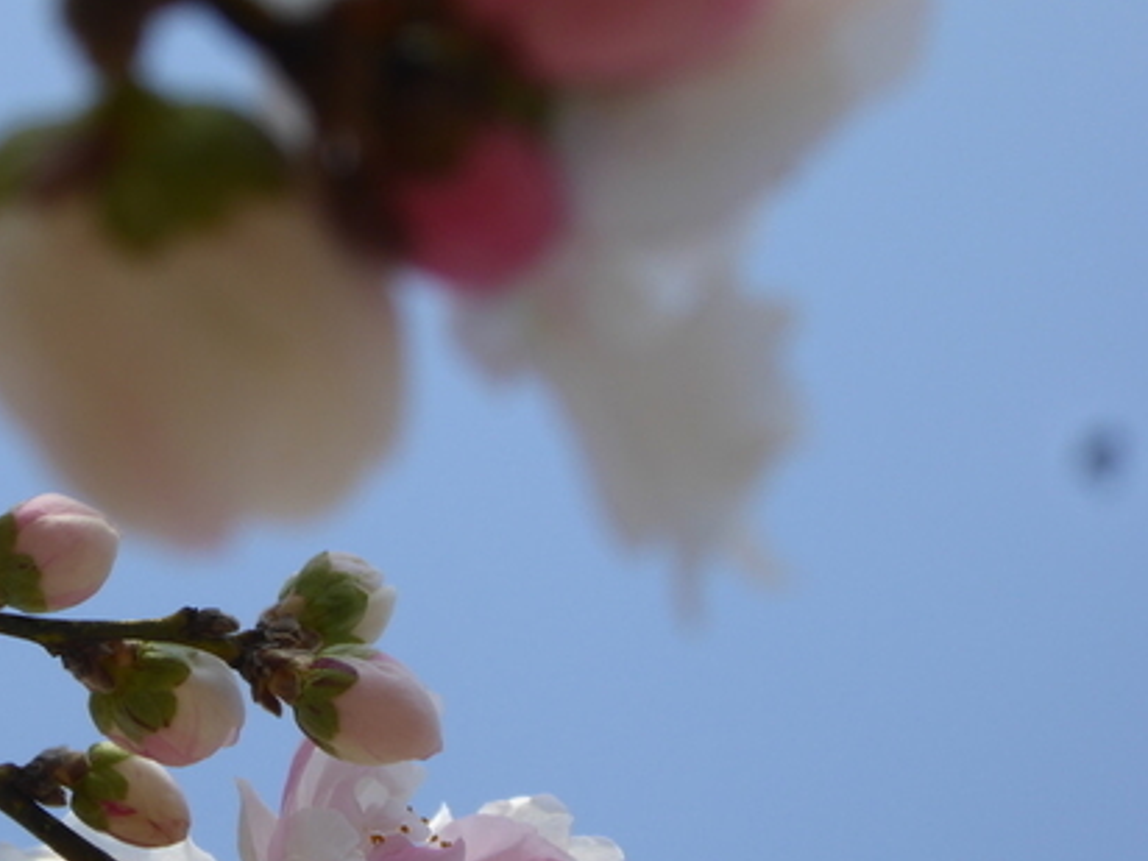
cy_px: 424
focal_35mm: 201
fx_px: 6666
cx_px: 318
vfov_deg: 7.4
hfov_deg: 9.8
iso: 100
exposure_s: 1/250
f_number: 5.2
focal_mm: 22.3
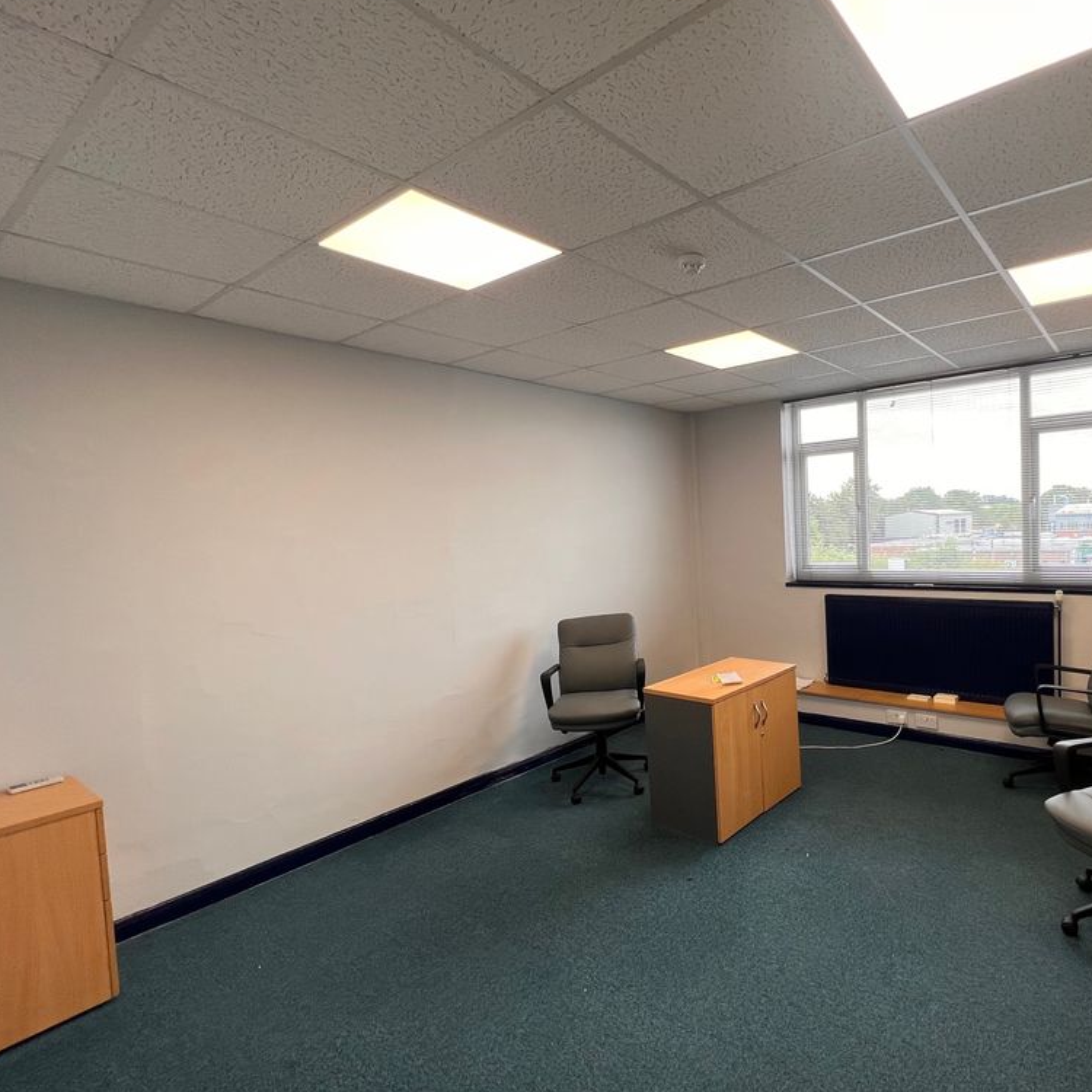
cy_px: 561
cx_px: 729
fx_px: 607
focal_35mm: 17
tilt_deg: -4.1
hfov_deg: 81.1
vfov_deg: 83.9
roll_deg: +3.1
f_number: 1.8
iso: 50
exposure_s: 1/99
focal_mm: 1.57
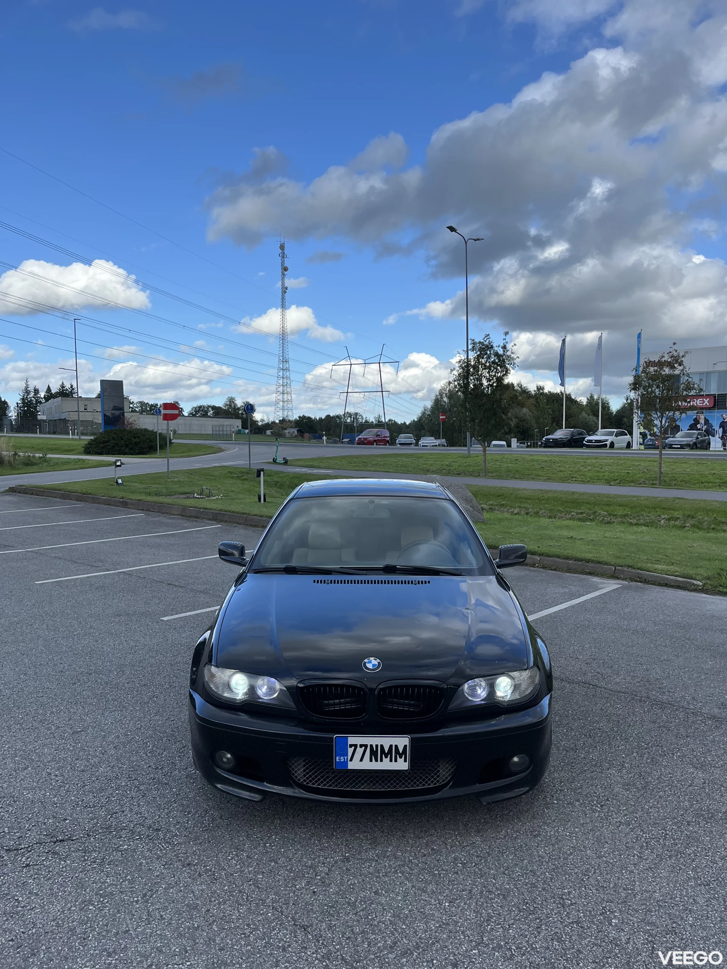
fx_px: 728
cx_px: 364
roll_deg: +0.5
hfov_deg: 53.1
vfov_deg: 67.3
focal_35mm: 26
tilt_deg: -3.5
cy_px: 484
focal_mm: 5.1
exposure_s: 1/1992
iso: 50
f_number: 1.6
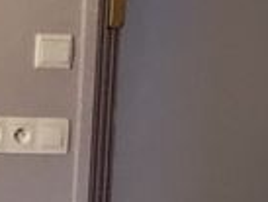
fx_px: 1635
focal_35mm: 211
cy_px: 133
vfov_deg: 7.0
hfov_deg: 8.1
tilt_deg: -4.3
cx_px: -520
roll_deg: -1.4
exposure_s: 1/33
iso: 40
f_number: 2.2
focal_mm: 4.15
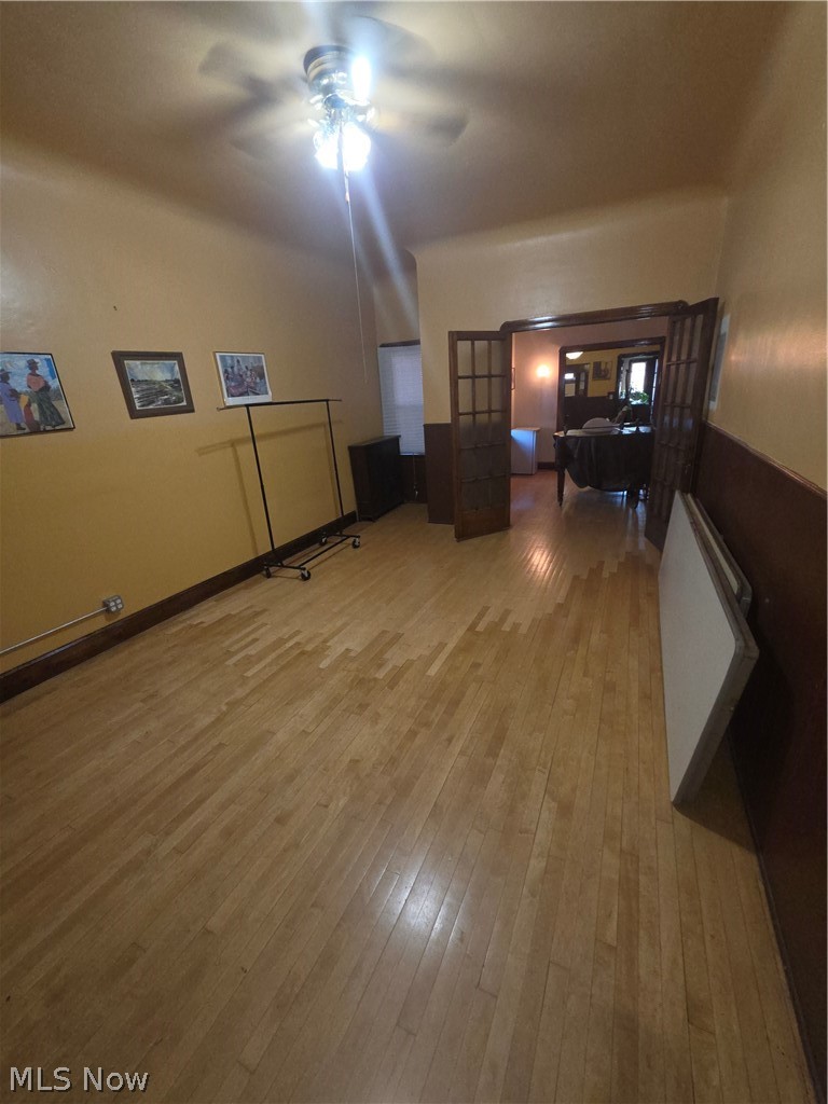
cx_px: 414
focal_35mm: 13
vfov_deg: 106.2
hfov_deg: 89.9
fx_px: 415
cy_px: 552
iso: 250
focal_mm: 2.2
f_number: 1.9
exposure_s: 1/60
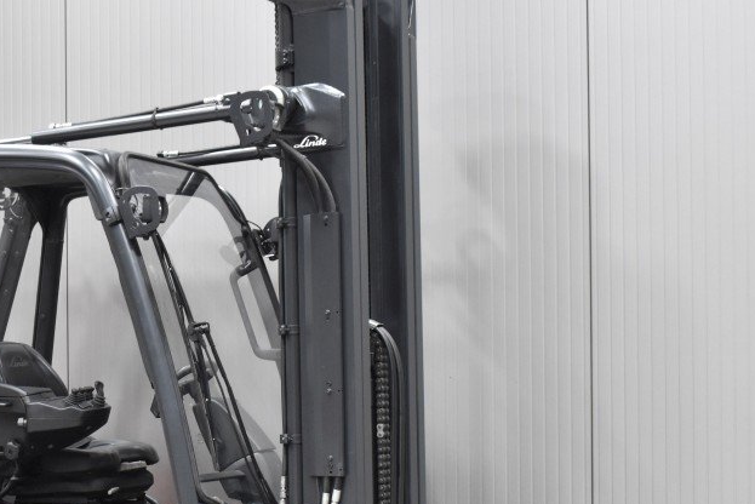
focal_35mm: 78
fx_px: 1636
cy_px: 405
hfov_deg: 25.6
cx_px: 168
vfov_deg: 17.4
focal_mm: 27
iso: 1600
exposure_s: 1/20
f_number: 5
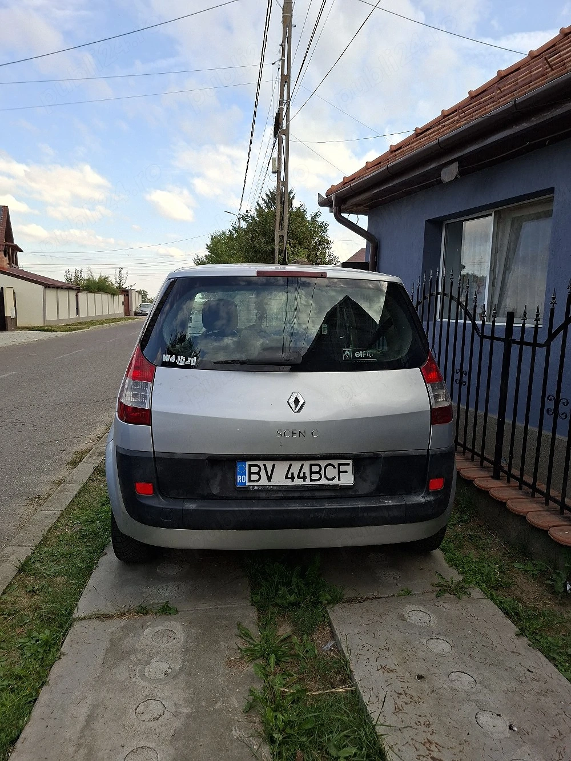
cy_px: 380
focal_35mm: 23
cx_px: 286
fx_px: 506
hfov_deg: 58.9
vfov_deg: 73.9
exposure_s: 1/769
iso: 50
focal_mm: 5.54
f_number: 1.8
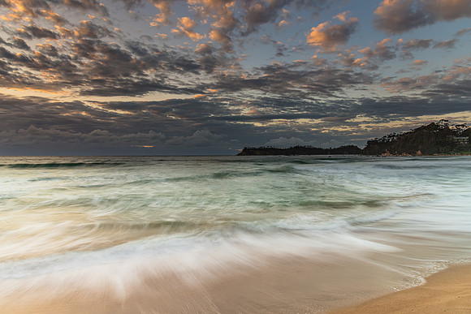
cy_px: 157
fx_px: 319
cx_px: 236
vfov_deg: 52.5
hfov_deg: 72.9
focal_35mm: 24
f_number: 9
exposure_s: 1.3
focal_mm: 24
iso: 100
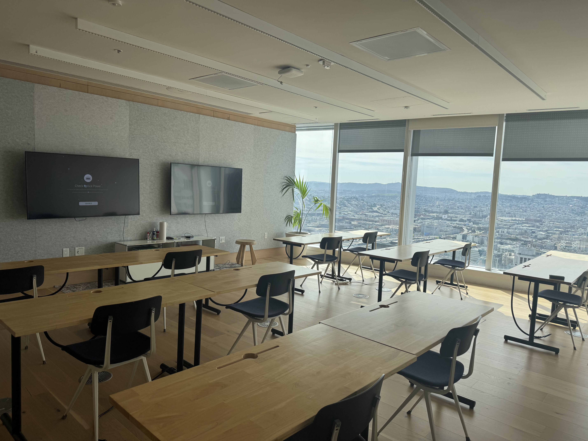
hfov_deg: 71.6
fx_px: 408
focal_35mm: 24
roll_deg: -2.9
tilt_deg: -5.4
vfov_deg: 56.8
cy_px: 220
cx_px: 294
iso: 80
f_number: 1.78
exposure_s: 1/1395
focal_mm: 6.76
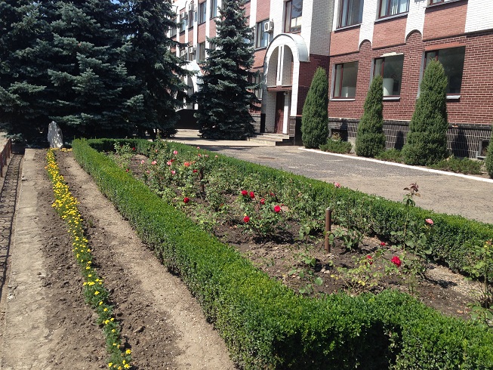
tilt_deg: -10.4
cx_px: 246
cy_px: 185
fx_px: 470
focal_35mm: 33
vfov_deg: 43.0
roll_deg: -2.9
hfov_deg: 55.3
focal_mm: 4.12
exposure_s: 1/985
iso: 50
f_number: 2.4
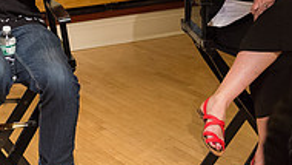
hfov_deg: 18.6
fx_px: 867
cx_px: -3
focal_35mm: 112
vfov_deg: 10.5
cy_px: -70
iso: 3200
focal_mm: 35
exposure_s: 1/640
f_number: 3.5
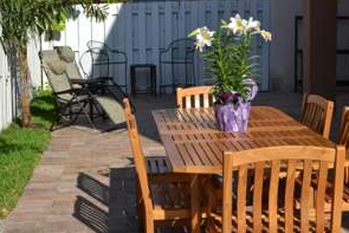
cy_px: 65
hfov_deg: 28.5
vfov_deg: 19.2
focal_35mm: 71
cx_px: 147
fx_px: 687
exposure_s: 1/250
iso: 100
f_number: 8
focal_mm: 29
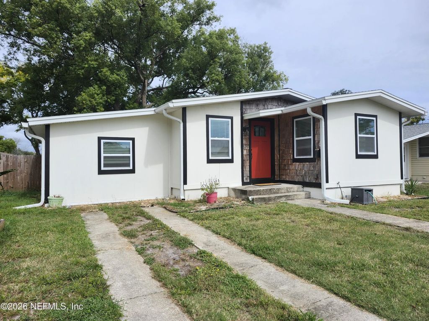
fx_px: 285
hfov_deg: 73.9
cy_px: 160
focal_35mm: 23
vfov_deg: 58.9
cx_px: 214
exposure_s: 1/1889
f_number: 1.8
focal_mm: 5.54
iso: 25
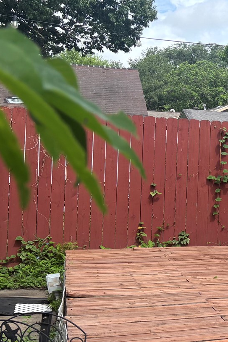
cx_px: 422
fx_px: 646
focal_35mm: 68
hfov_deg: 16.4
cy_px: 174
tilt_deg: -1.0
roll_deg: -2.5
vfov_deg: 29.6
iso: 50
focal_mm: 5.96
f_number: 1.6
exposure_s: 1/1381
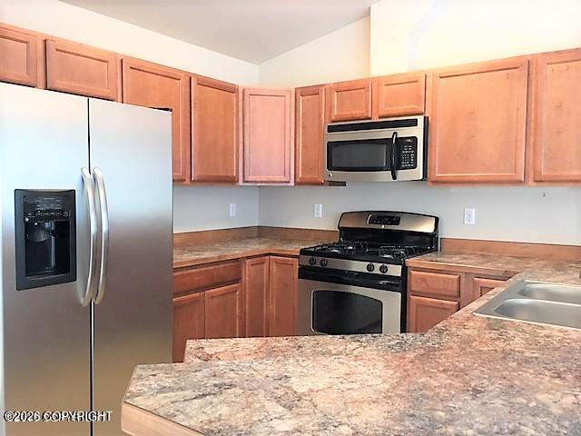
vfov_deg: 48.2
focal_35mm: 29
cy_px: 218
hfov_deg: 61.7
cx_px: 290
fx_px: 487
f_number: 2.2
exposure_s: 1/30
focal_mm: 4.15
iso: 100
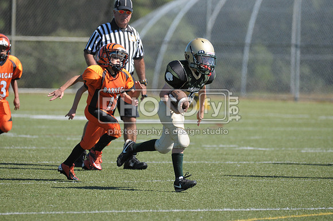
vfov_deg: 3.0
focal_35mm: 450
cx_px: 166
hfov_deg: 4.6
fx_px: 4157
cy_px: 110
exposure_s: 1/3200
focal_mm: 300
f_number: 4
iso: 640
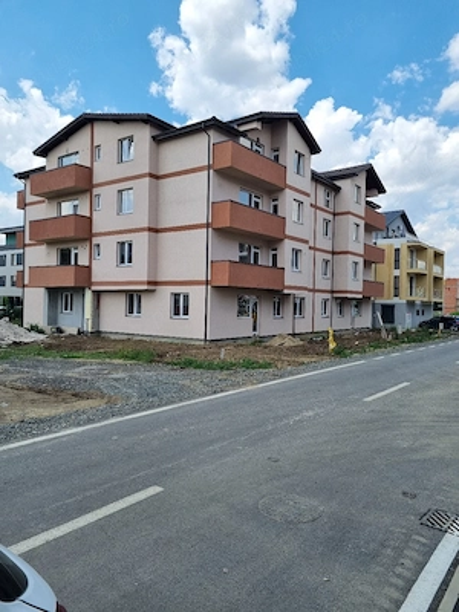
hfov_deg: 53.1
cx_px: 230
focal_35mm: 26
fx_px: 460
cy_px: 306
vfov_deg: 67.3
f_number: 1.8
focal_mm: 5.4
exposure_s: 1/2500
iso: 50
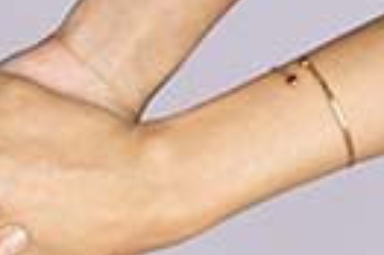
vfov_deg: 5.5
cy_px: 343
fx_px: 2653
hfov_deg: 8.1
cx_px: -220
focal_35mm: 249
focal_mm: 34
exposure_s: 1/200
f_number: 7.1
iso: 64
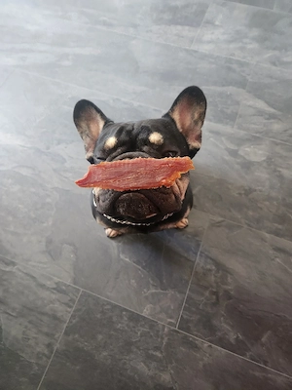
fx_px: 259
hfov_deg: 58.9
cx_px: 146
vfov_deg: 73.9
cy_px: 195
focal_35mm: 23
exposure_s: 1/33
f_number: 1.8
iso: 640
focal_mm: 5.4
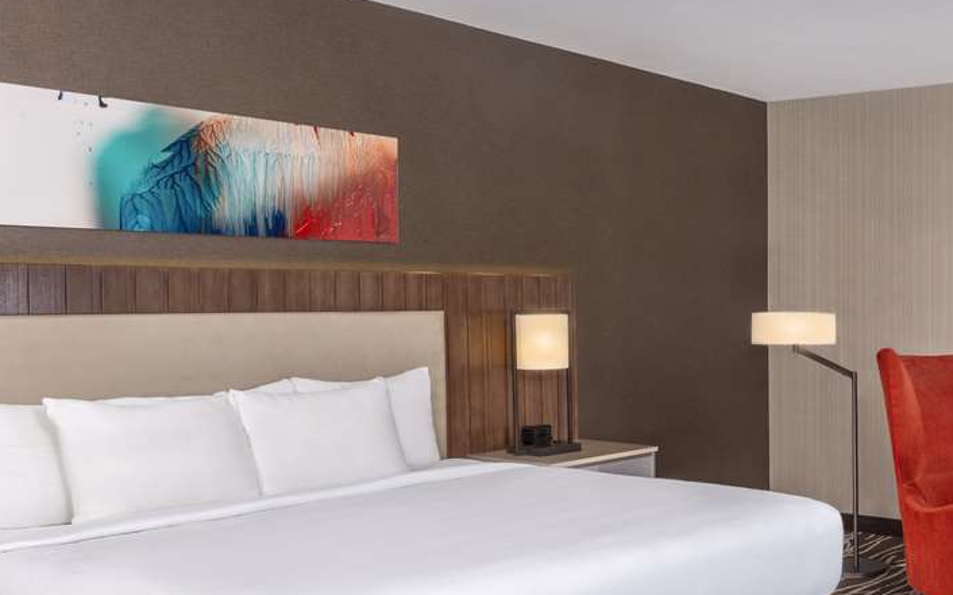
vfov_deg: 31.6
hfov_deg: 42.9
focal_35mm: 39
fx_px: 1013
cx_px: 965
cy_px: 505
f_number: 11
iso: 125
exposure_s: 1/60
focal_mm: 18
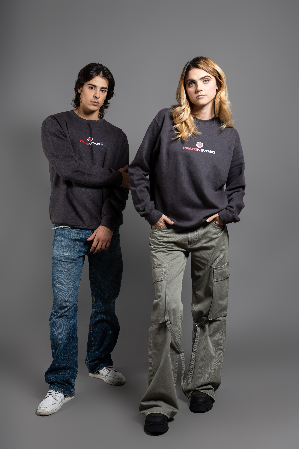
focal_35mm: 48
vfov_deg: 41.1
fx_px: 598
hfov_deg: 28.1
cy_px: 224
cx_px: 150
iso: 50
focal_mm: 48
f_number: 4
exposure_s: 1/250
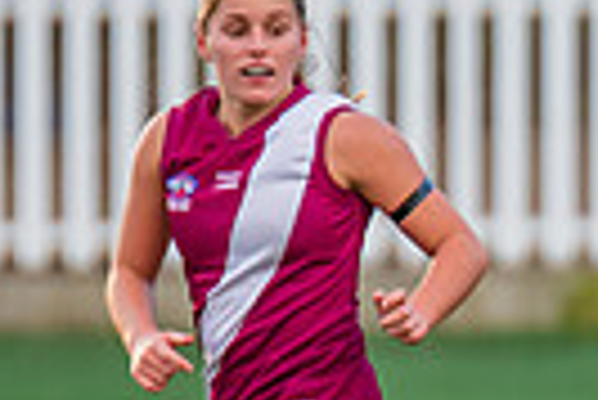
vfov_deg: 0.5
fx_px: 49006
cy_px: 476
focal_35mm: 2947
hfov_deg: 0.7
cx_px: 1663
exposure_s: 1/800
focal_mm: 420
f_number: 4.5
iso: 800
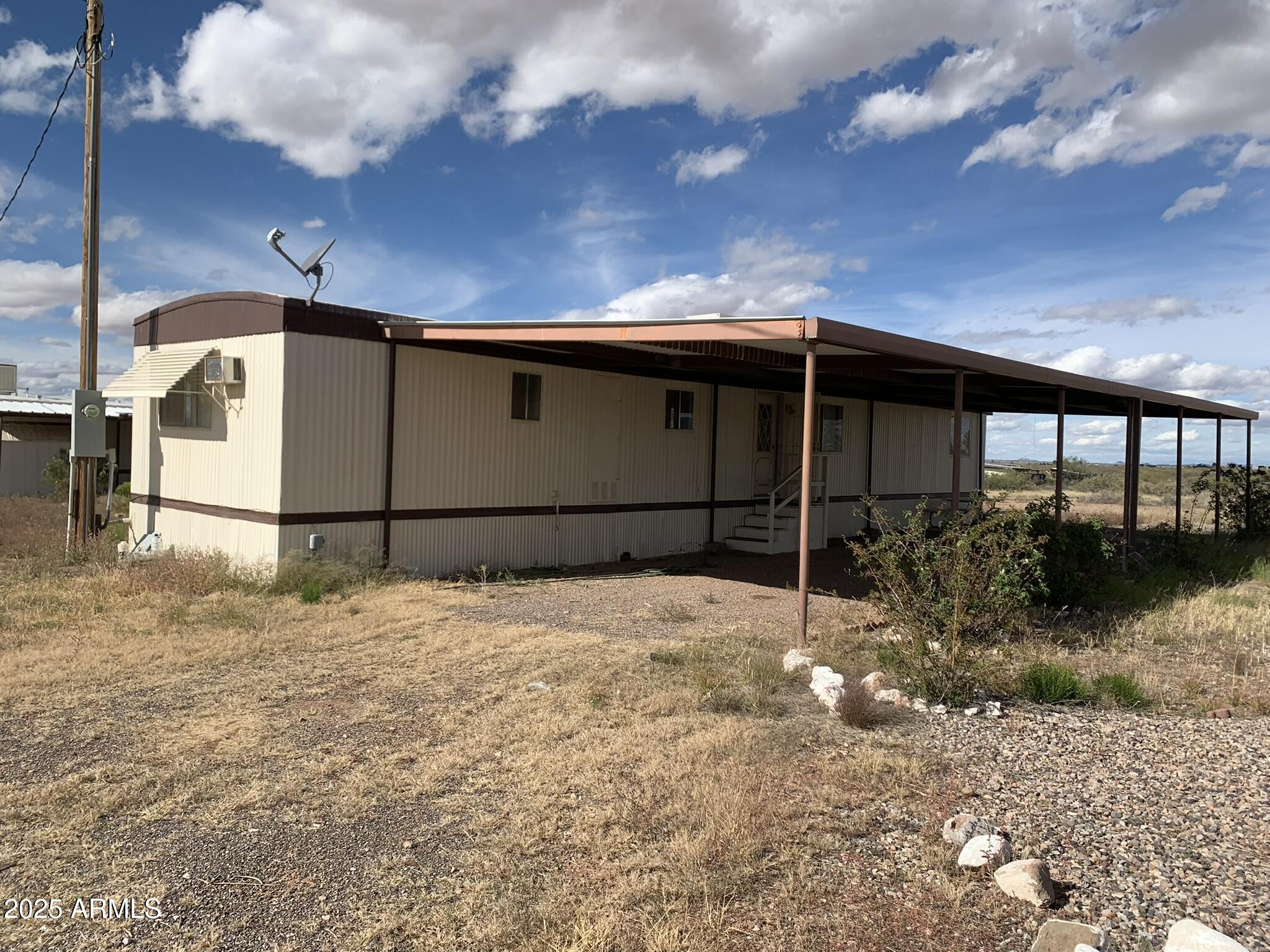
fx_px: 954
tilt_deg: -0.8
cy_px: 476
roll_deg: -1.2
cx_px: 635
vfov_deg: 53.1
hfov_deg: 67.3
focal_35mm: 26
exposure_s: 1/3289
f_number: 1.8
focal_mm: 4.25
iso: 25
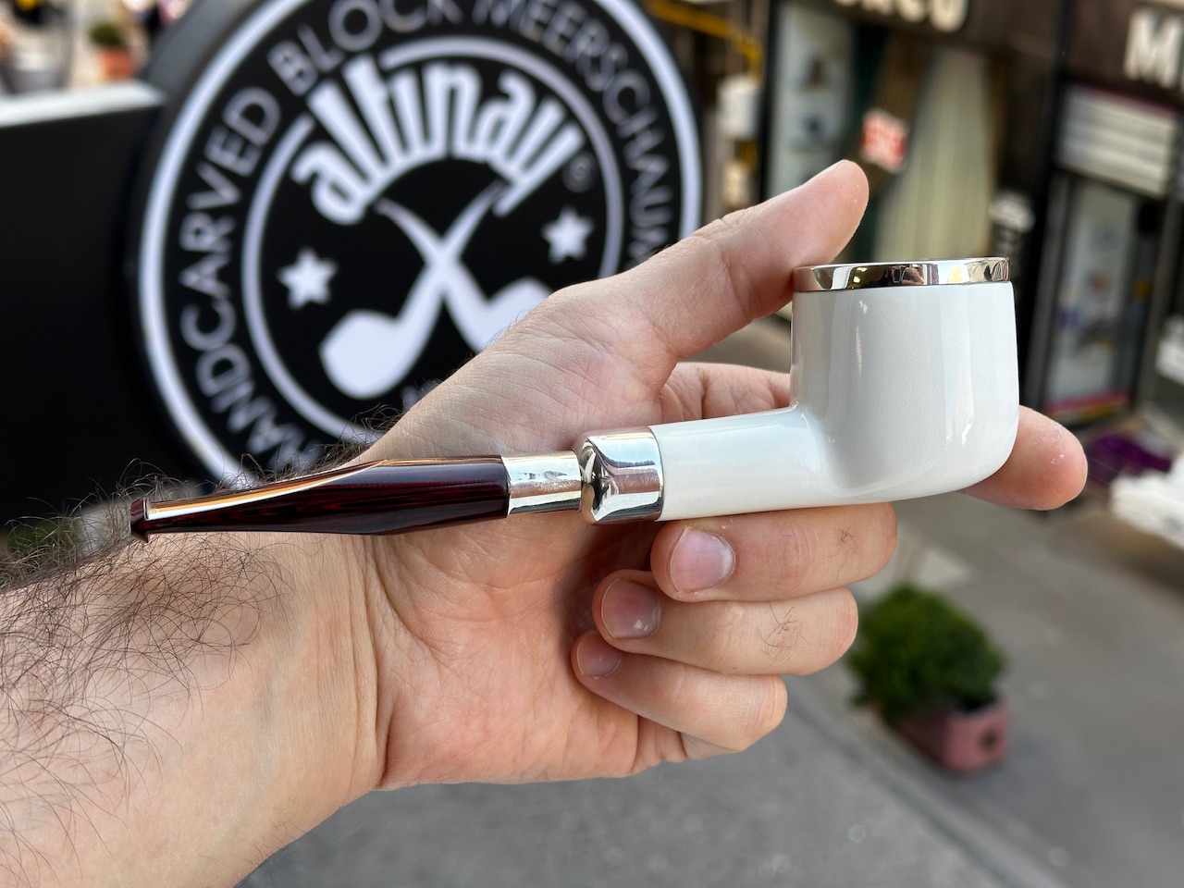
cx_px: 592
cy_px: 444
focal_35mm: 48
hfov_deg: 39.7
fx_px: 1642
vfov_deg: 30.3
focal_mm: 6.86
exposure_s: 1/215
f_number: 1.78
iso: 50
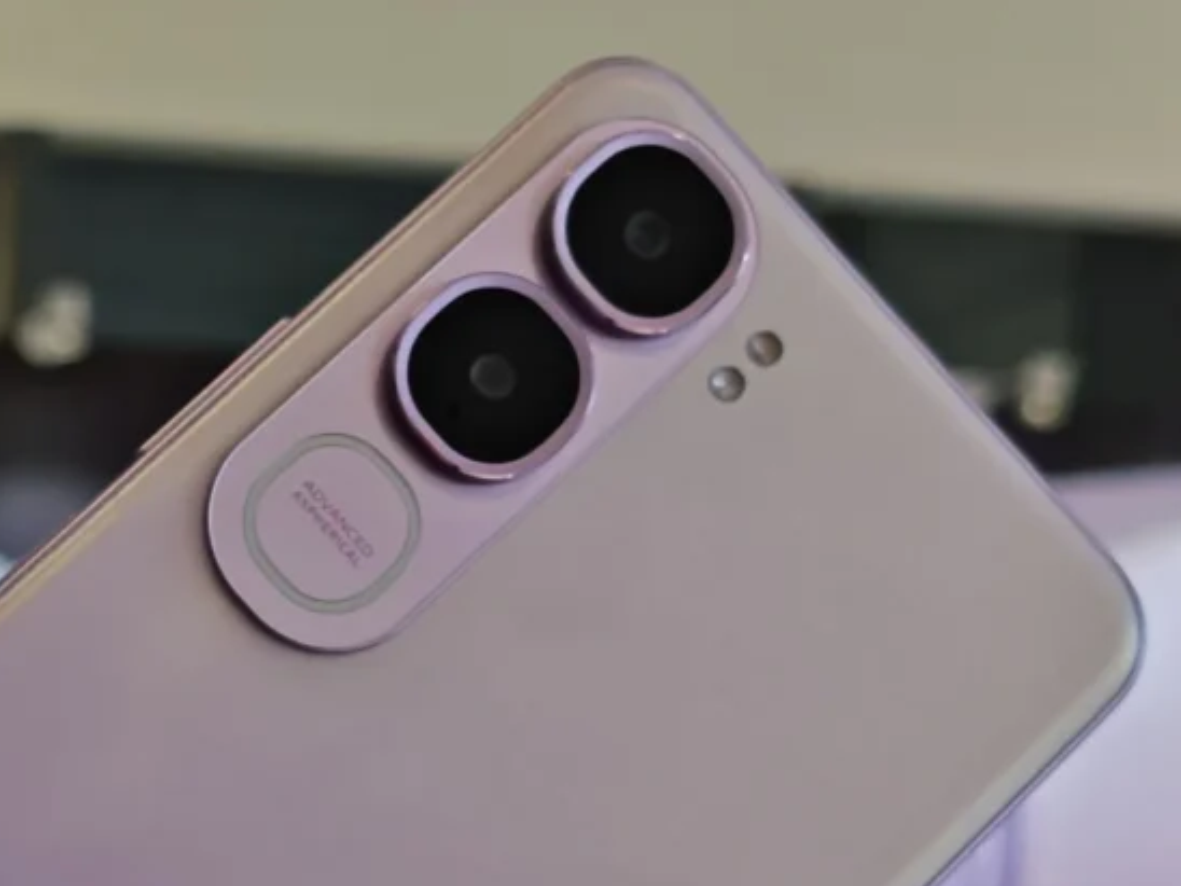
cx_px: 121
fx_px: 3548
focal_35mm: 104
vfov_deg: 14.0
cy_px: 927
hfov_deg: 18.6
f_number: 1.6
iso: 50
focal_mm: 5.4
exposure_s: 1/180
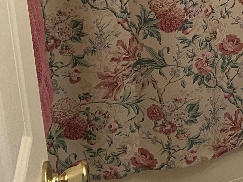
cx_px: 412
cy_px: -139
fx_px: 653
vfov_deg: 14.2
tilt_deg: -11.1
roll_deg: +0.8
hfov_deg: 17.8
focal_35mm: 93
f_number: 1.6
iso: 160
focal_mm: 4.2
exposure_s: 1/60
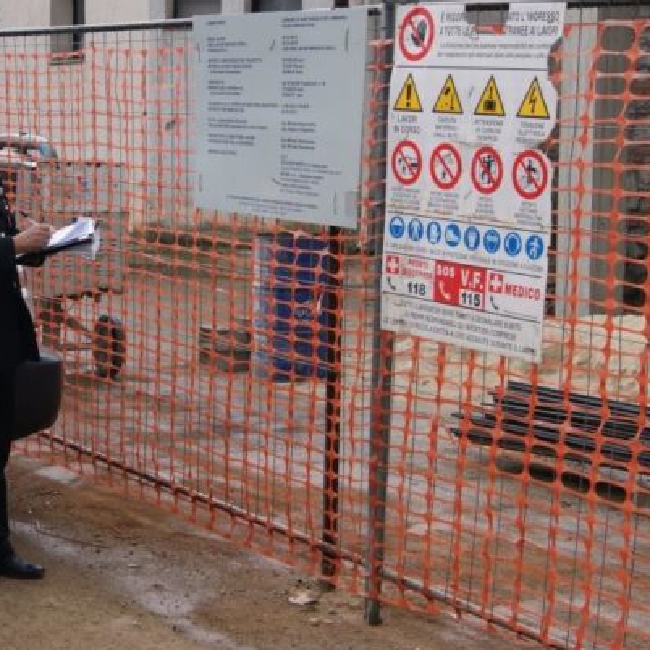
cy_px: 279
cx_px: 184
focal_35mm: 73
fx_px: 1551
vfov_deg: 23.7
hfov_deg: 23.5
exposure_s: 1/60
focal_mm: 30
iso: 100
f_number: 6.3
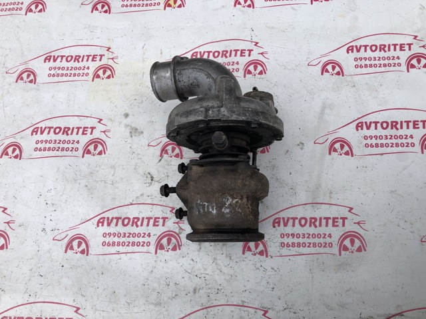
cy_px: 160
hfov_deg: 63.5
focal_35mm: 28
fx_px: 344
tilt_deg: -65.5
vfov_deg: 49.7
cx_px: 213
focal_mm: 4
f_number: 1.8
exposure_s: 1/1143
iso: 20
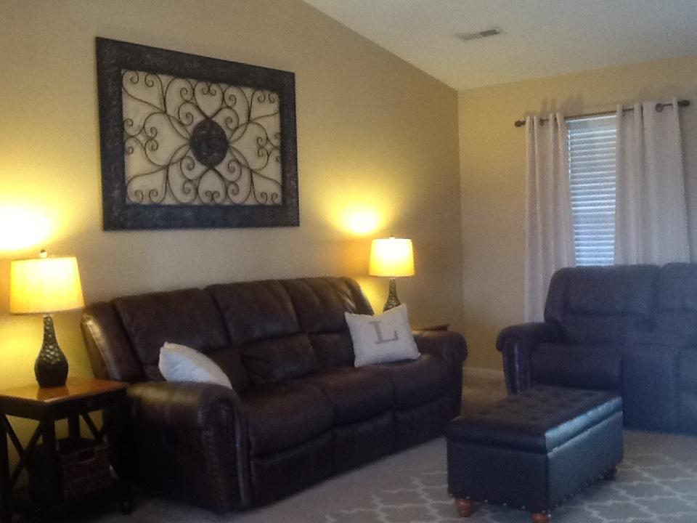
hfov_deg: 42.9
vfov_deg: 32.9
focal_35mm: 44
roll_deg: +1.4
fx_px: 886
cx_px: 348
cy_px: 262
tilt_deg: -1.2
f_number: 2.4
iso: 160
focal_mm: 2.03
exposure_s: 1/33
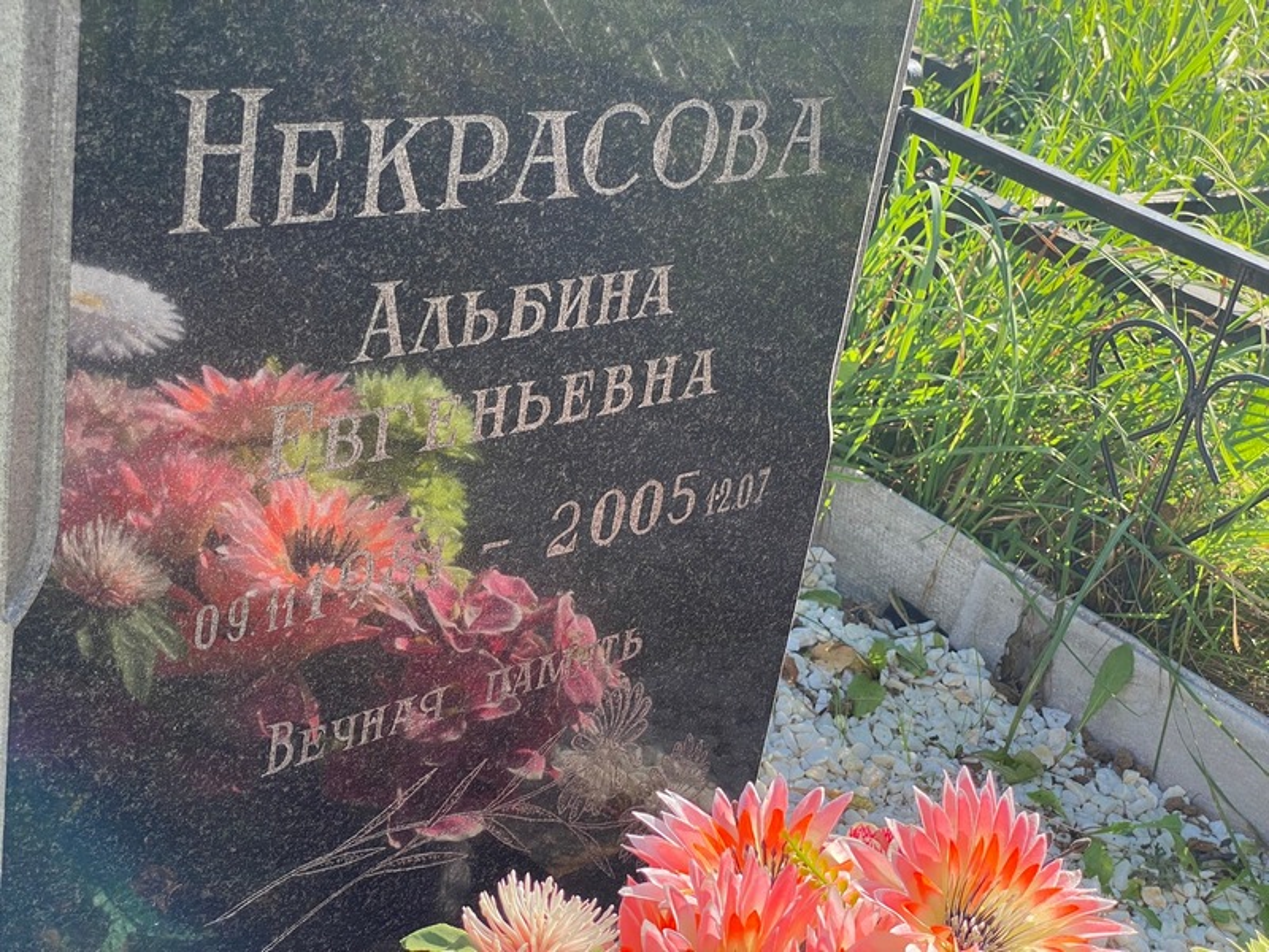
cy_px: 476
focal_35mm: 52
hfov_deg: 36.8
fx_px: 1906
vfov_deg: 28.0
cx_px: 634
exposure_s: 1/452
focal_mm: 6
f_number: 2
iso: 20
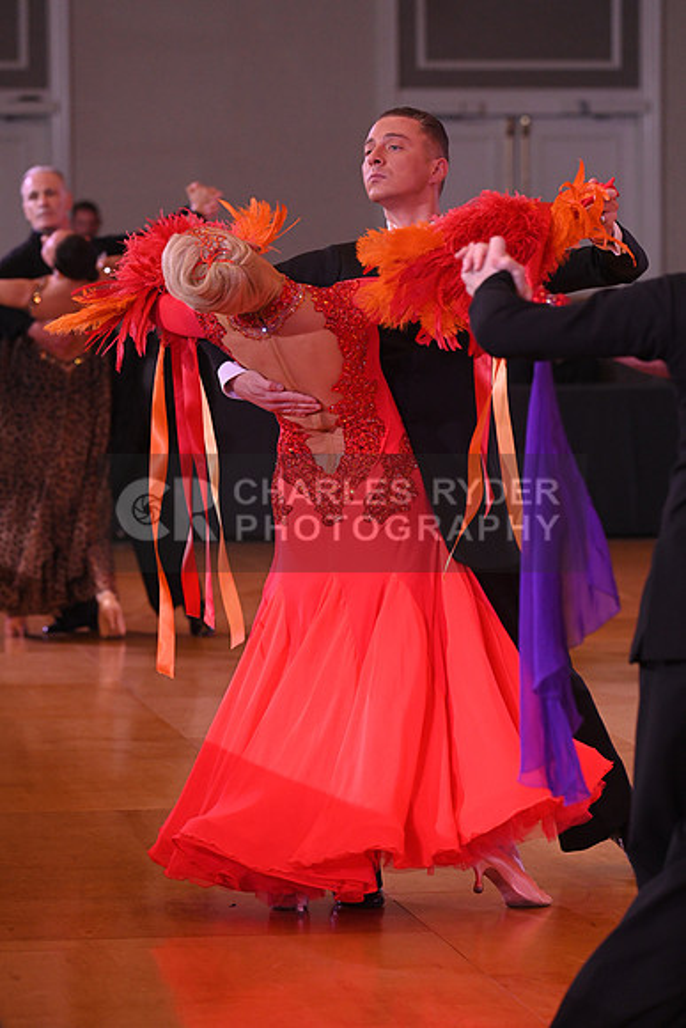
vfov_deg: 12.1
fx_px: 4856
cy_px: 514
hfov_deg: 8.1
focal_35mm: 170
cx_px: 343
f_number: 6.3
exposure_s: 1/200
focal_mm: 170
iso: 2500
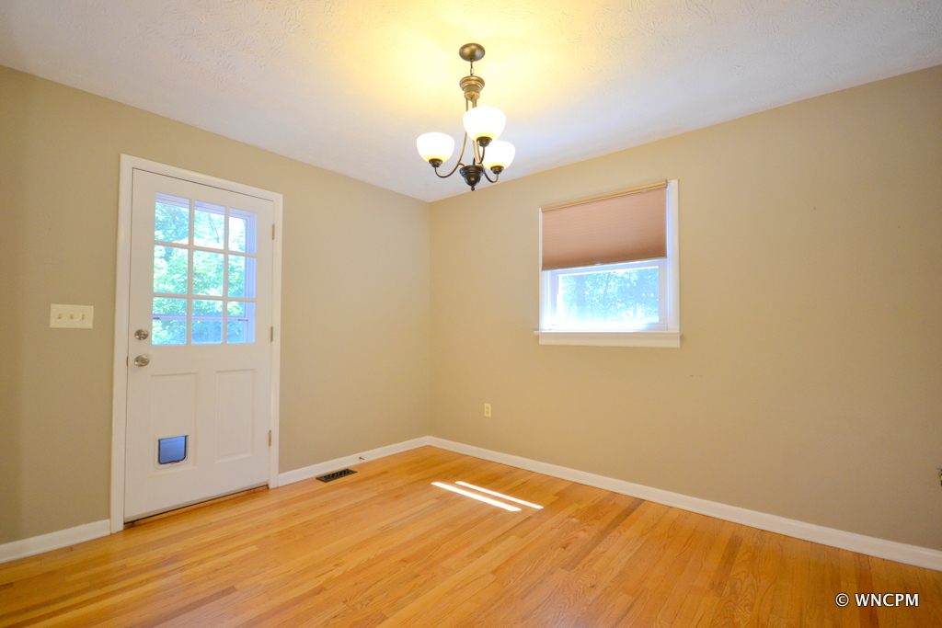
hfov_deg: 100.4
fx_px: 393
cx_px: 471
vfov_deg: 77.3
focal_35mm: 15
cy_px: 314
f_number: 4
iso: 400
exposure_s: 1/60
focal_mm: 10
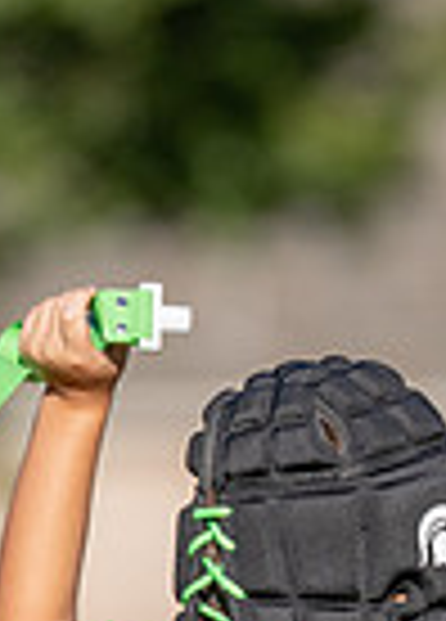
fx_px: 18195
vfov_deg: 2.0
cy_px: 877
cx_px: -1
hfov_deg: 1.4
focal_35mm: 1029
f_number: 2.8
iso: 100
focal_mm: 200
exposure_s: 1/2000
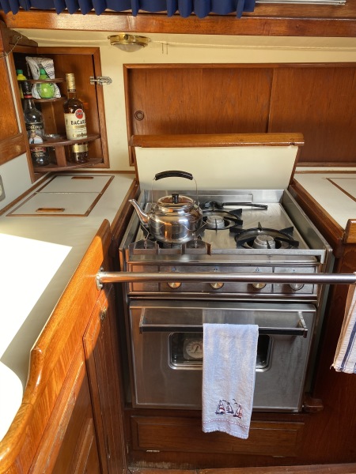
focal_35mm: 26
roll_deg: +1.7
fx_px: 357
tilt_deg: -24.9
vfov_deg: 67.3
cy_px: 237
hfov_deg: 53.1
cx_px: 178
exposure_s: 1/135
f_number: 1.8
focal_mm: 4.25
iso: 32
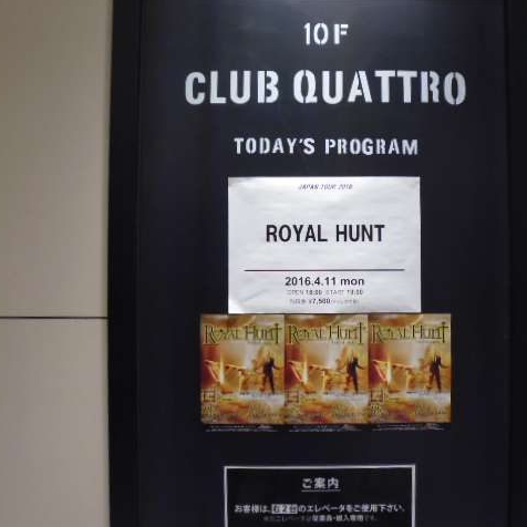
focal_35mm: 38
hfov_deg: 43.7
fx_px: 655
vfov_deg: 43.9
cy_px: 264
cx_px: 309
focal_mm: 5.6
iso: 400
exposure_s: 1/40
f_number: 3.2
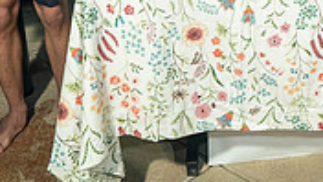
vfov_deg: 13.0
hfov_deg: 24.2
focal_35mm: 83
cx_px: 341
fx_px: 711
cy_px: -155
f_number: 3.5
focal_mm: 24
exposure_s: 1/160
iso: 640
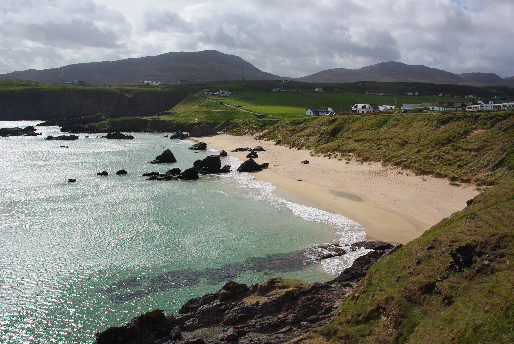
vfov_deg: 40.1
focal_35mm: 33
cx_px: 257
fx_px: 472
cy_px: 172
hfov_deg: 57.2
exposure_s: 1/180
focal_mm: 22
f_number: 11
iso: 100
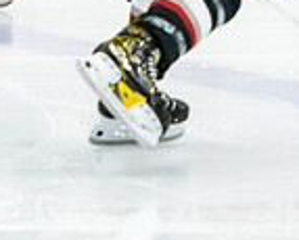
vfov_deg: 2.0
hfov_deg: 2.5
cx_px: -73
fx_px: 6819
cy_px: -45
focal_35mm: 769
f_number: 2.8
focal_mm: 135
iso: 2500
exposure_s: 1/640
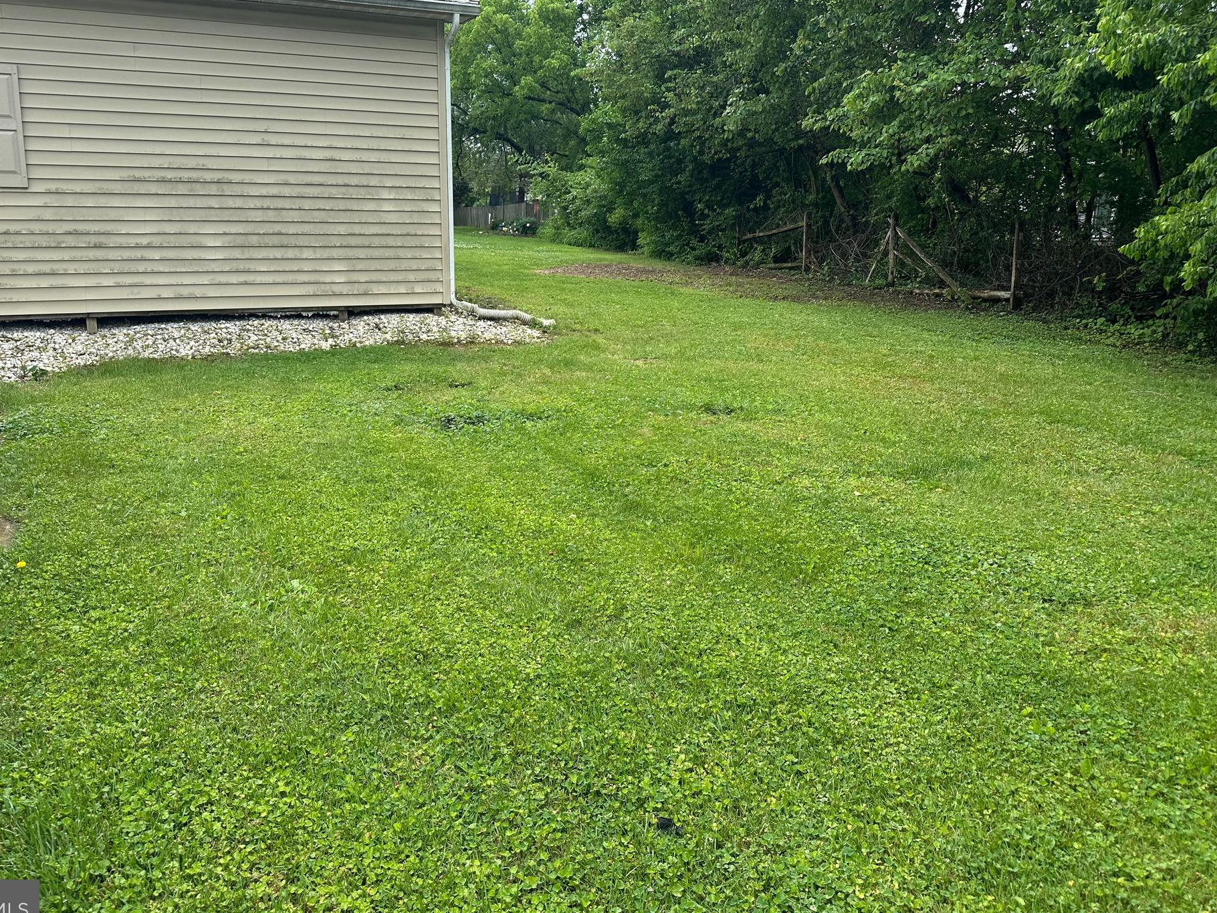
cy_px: 421
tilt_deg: -11.2
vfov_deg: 51.3
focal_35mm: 27
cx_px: 557
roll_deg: -0.1
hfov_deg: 65.2
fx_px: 949
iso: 80
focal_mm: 6.86
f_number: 1.78
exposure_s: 1/1562
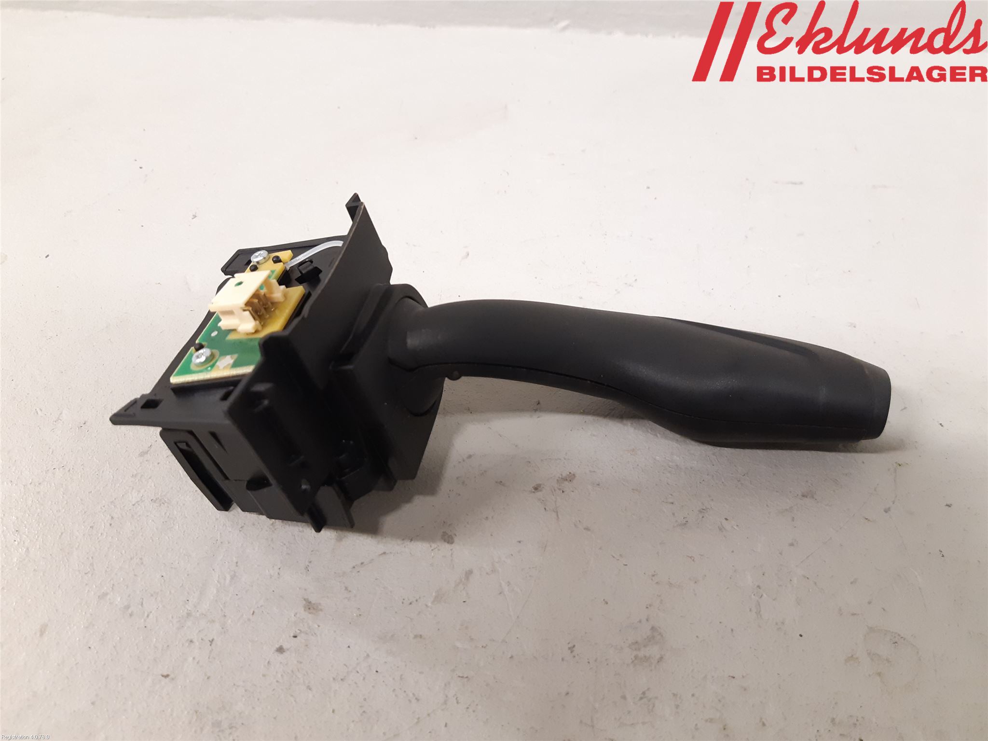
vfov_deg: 53.1
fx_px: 742
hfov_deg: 67.3
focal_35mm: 26
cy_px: 370
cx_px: 494
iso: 250
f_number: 1.7
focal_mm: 3.93
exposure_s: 1/33
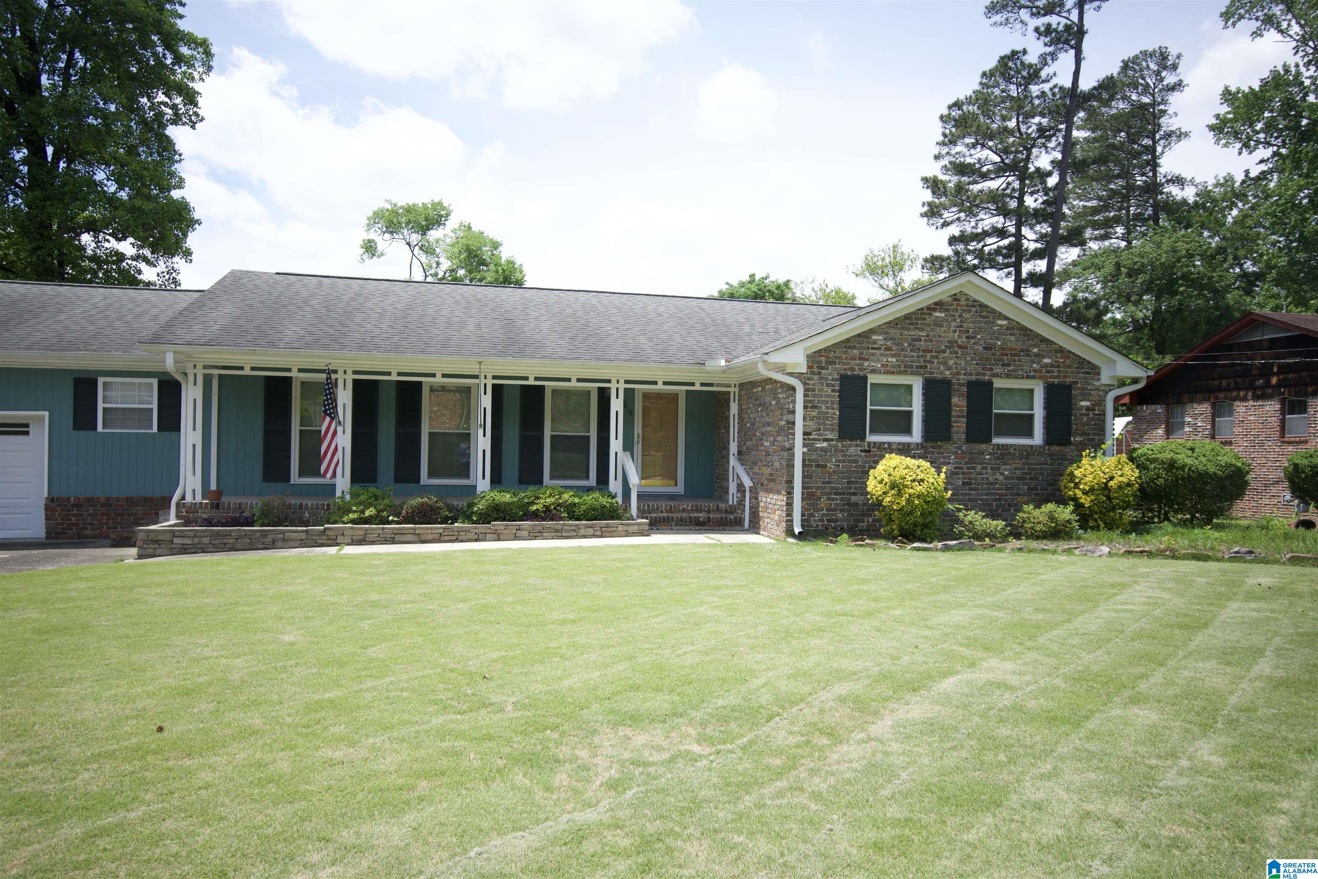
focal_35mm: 22
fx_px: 805
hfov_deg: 78.6
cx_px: 659
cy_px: 440
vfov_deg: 57.2
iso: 1000
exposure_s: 1/4000
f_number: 3.8
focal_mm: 14.9
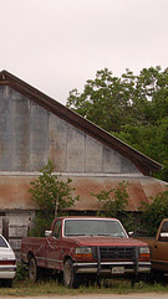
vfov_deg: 17.7
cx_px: 14
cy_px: 159
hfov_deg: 9.9
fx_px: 961
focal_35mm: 121
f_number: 11
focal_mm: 32
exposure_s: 1/320
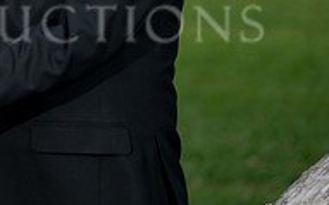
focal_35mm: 263
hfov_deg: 7.9
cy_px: -80
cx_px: -134
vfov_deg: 5.0
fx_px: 2356
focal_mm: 85
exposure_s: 1/1250
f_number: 2.2
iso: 200
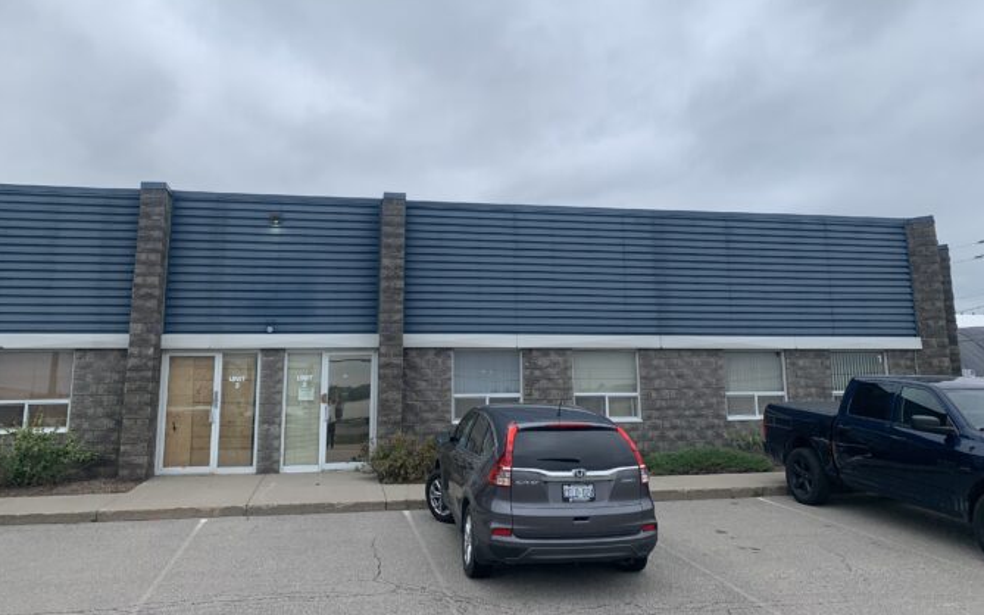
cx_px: 496
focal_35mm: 28
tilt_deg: +10.1
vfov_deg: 44.4
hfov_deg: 66.5
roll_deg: +1.2
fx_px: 751
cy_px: 262
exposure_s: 1/759
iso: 25
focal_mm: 4.25
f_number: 1.8
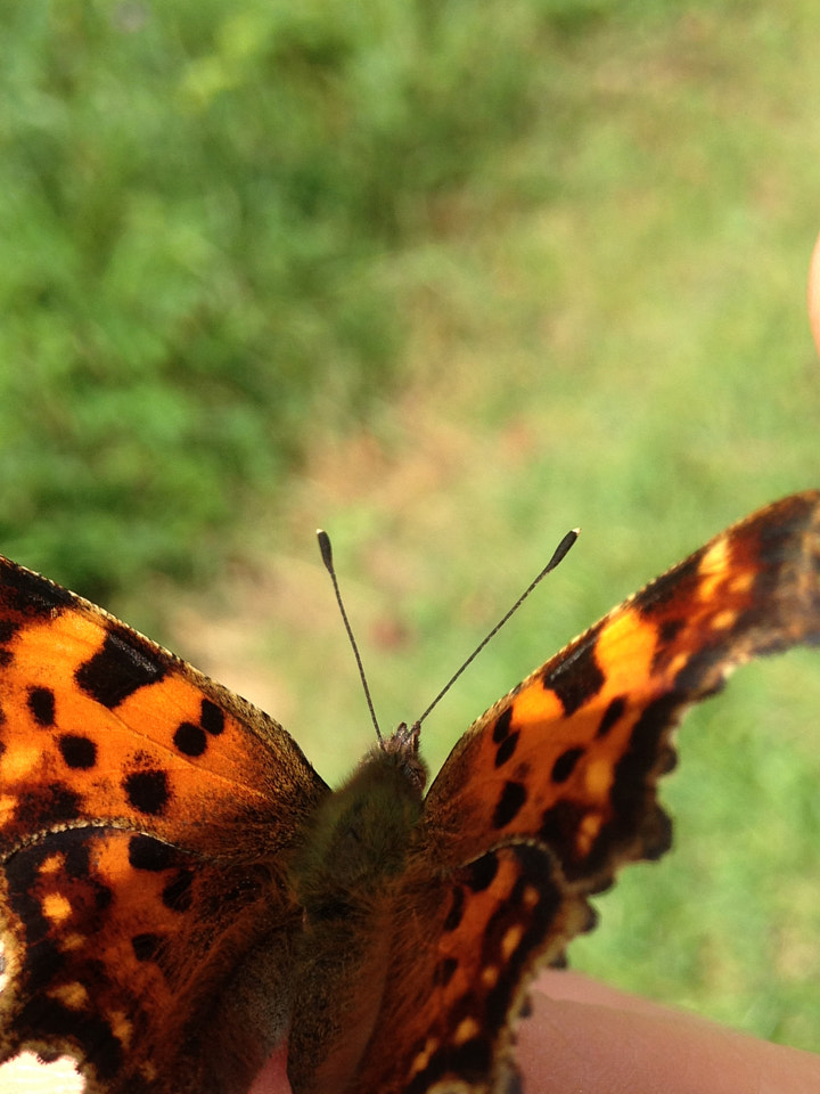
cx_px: 301
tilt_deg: -52.6
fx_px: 1737
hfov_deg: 26.5
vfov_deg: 34.0
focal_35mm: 55
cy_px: 866
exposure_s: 1/645
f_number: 2.4
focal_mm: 4.12
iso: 50
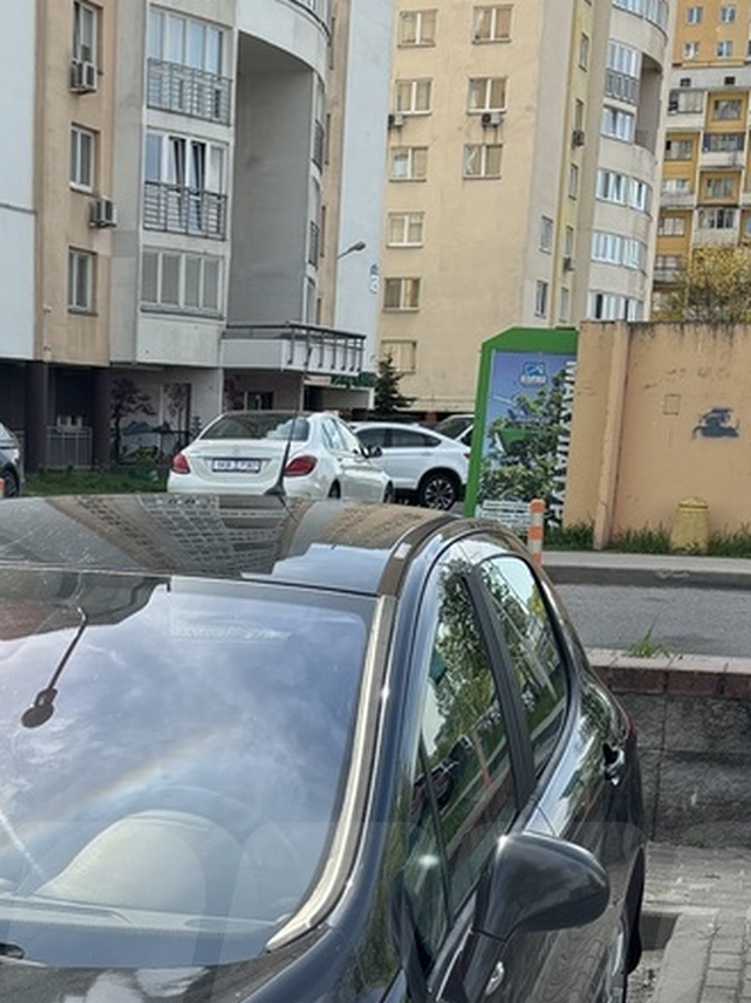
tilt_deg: -15.1
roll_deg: -1.1
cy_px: 933
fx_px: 2055
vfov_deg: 26.4
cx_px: 67
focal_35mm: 71
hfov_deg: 20.3
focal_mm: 5.96
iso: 50
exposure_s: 1/2024
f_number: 1.6
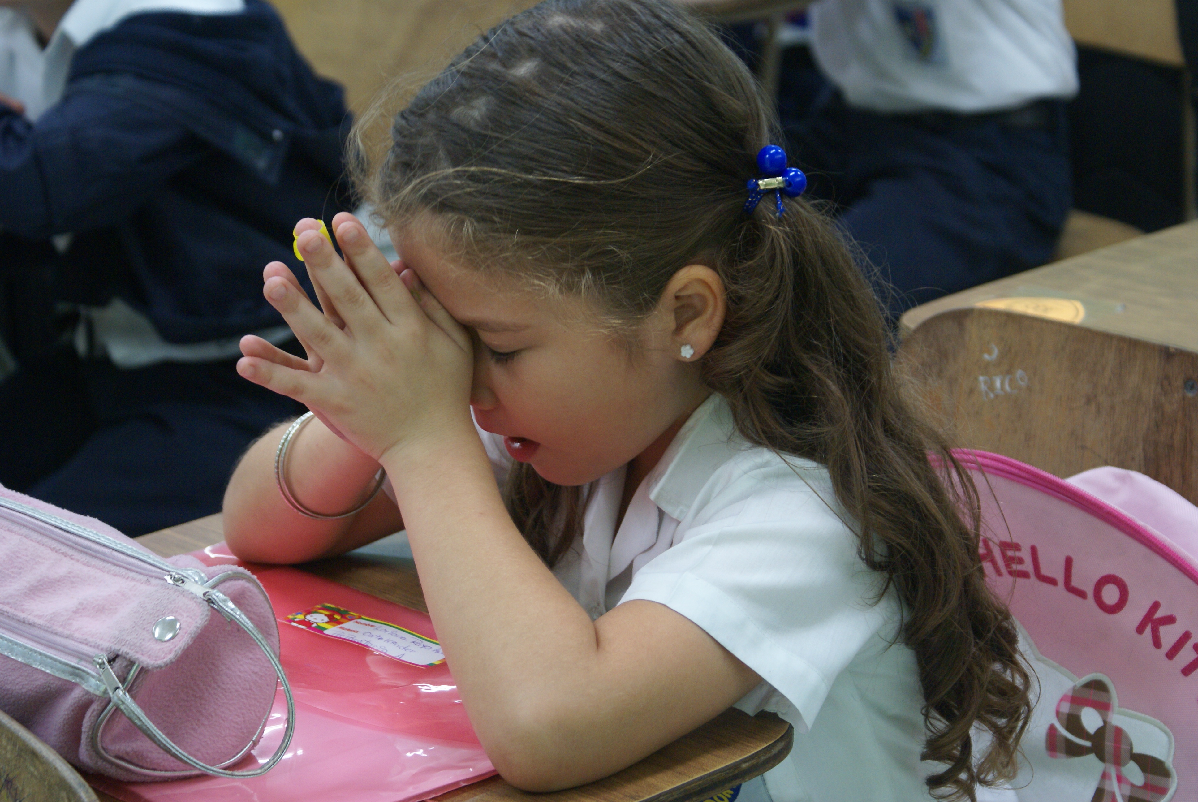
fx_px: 2999
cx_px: 599
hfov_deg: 22.6
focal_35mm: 90
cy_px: 401
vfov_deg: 15.2
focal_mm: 60
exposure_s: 1/30
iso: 400
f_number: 5.6
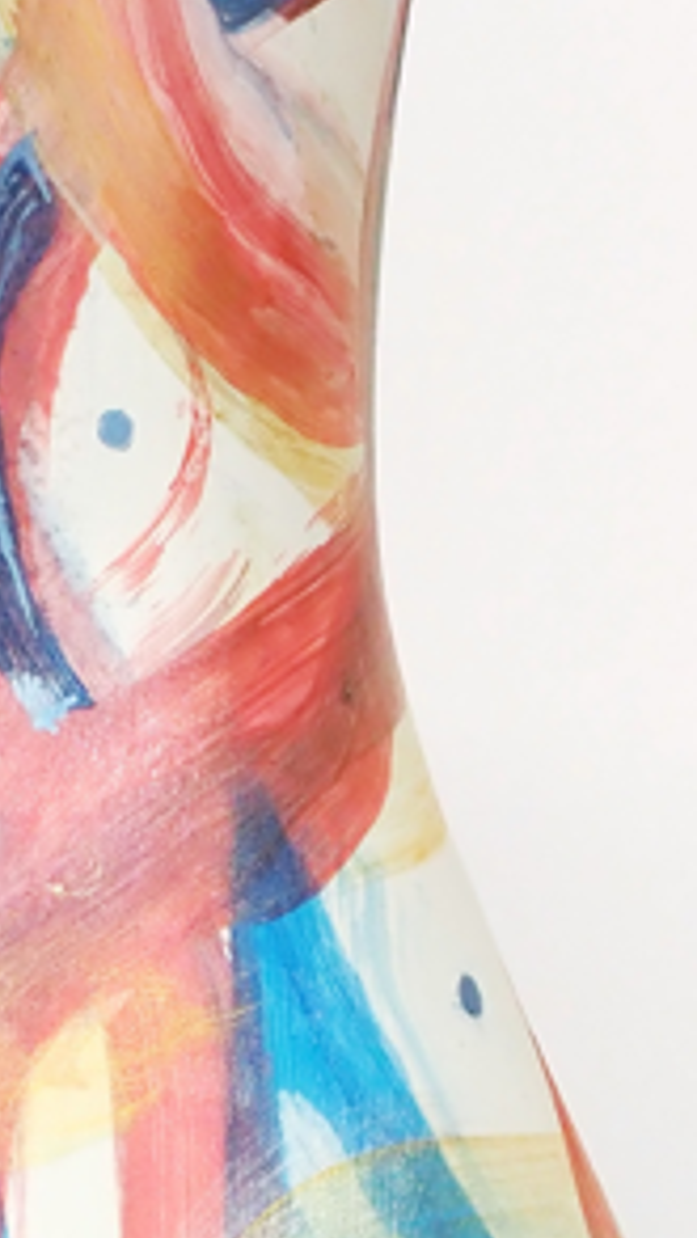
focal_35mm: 357
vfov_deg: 6.0
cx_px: 118
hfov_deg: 3.4
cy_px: 1221
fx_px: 11720
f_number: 5
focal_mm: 40
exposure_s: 1/80
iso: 800
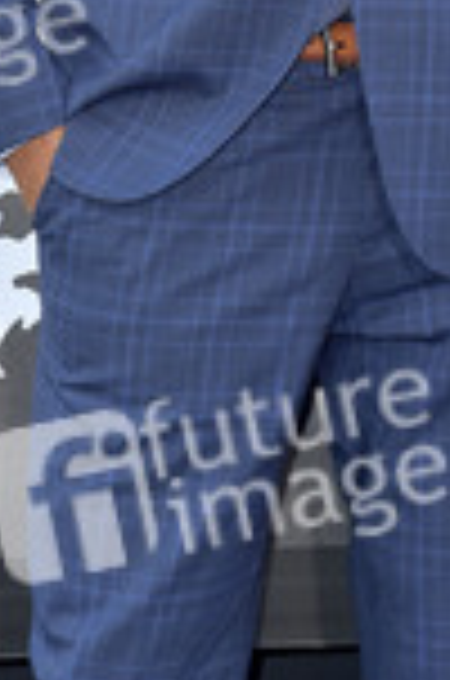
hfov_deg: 7.3
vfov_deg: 10.8
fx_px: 3503
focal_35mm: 186
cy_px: -198
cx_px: 349
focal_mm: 70
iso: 320
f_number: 6.3
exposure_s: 1/250
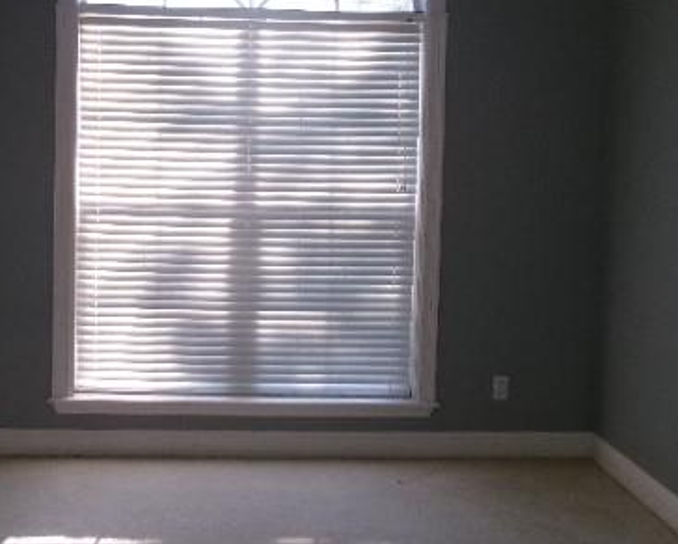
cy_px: 192
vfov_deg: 31.3
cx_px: 222
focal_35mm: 48
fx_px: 964
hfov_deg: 38.3
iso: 100
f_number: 3.9
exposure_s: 1/80
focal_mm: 5.1
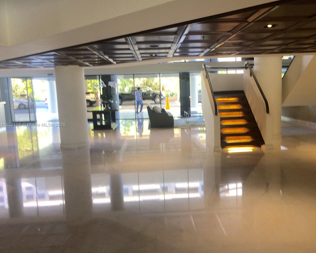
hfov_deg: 57.1
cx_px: 170
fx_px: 290
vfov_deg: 47.1
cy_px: 125
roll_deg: +3.4
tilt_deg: -5.7
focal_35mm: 31
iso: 40
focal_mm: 4.15
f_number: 2.2
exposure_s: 1/30
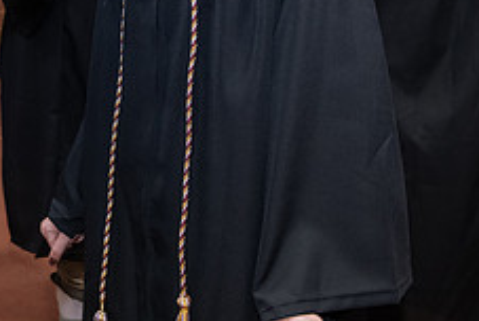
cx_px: 23
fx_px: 1359
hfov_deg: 19.5
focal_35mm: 102
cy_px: -45
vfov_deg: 13.2
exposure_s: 1/160
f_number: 5.6
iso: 2000
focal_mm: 40
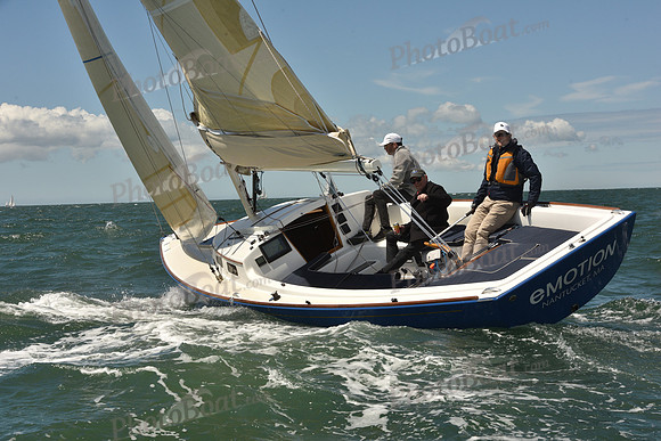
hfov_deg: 28.8
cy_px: 220
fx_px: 1286
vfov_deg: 19.5
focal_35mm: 70
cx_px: 330
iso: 320
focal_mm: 70
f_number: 13
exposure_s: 1/800
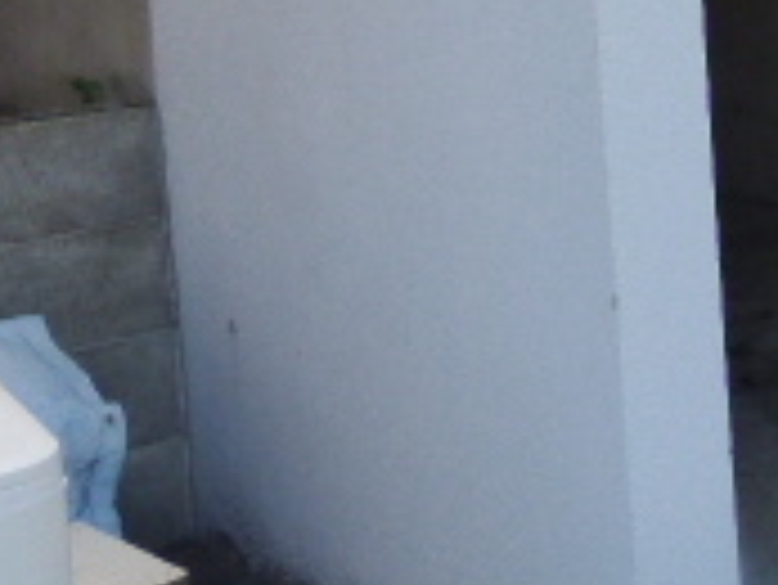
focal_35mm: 74
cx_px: 1390
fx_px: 1664
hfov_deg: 19.7
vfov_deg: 19.2
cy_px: -45
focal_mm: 3.58
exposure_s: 1/500
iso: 200
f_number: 2.8
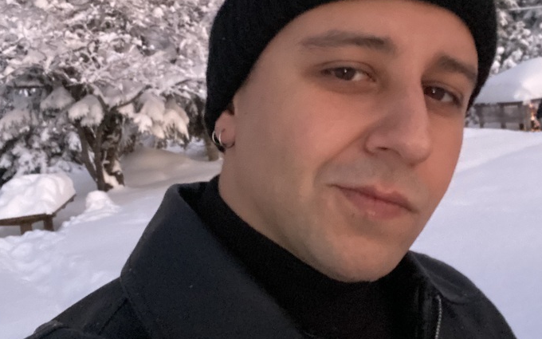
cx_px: 273
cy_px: 142
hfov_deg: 46.2
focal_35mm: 43
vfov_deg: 29.8
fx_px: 635
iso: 1250
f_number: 2.2
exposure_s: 1/15
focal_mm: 2.71
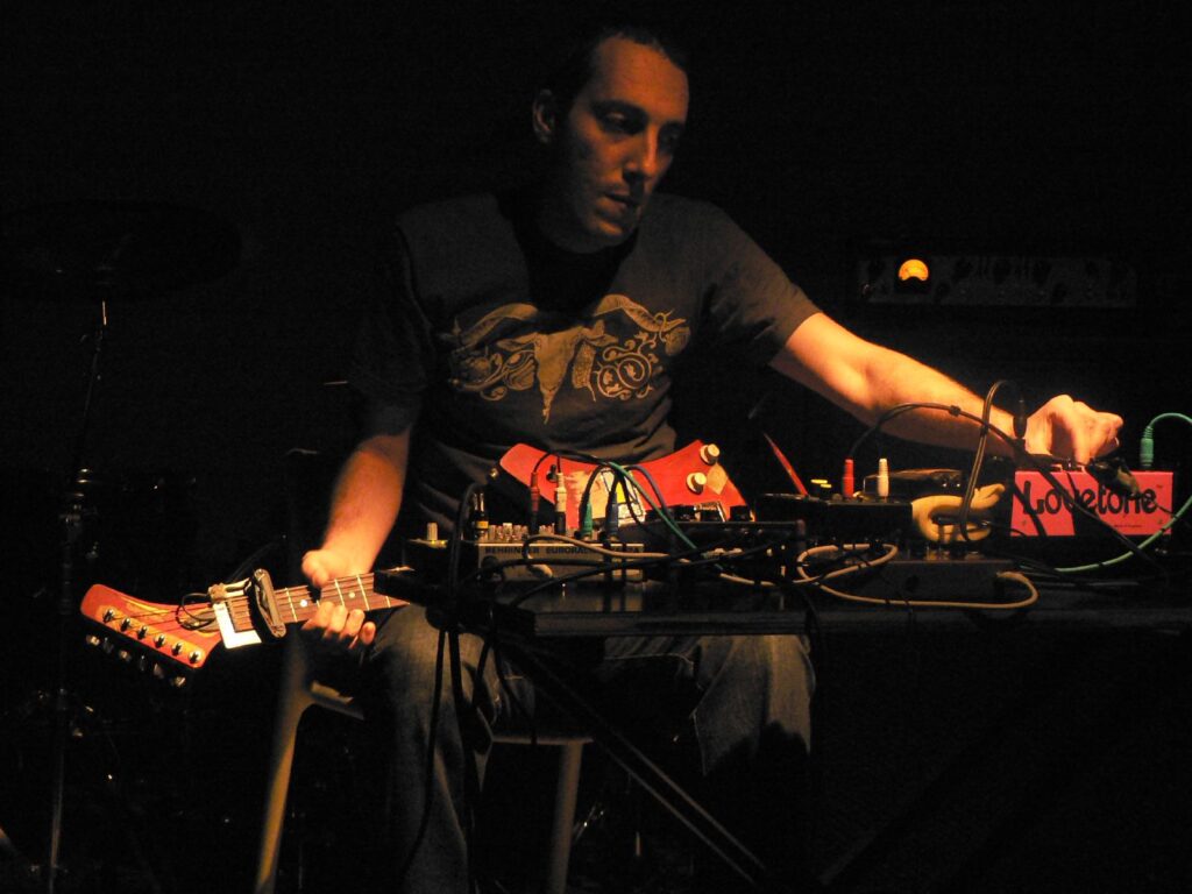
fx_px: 2720
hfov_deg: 24.7
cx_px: 596
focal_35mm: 79
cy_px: 447
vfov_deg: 18.7
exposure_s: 1/10
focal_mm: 13.1
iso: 400
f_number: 3.2
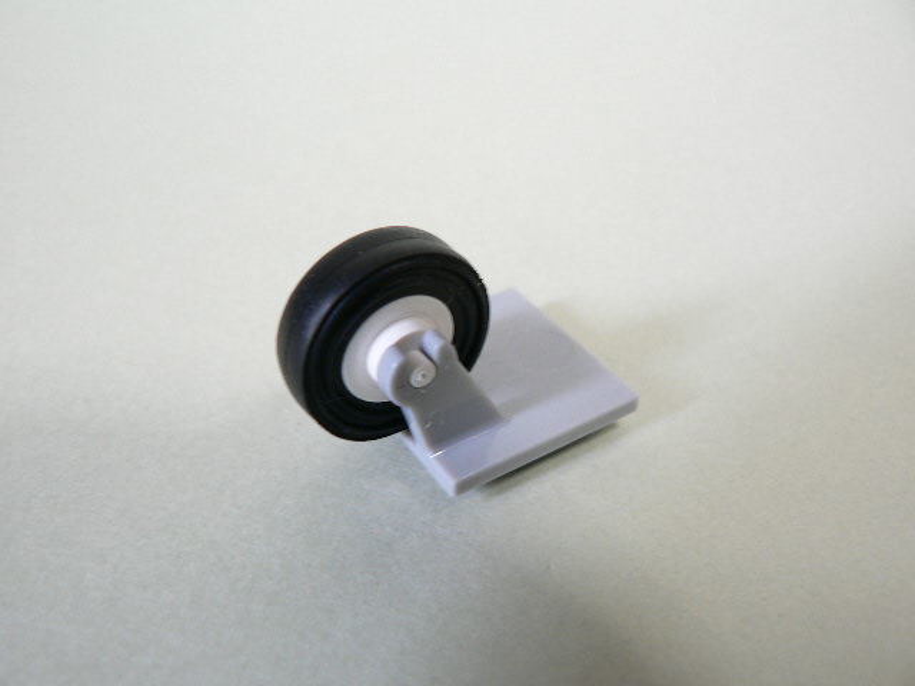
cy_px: 343
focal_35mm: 36
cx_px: 458
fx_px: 952
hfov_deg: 51.4
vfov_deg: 39.7
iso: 80
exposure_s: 1/15
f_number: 2.8
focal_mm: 6
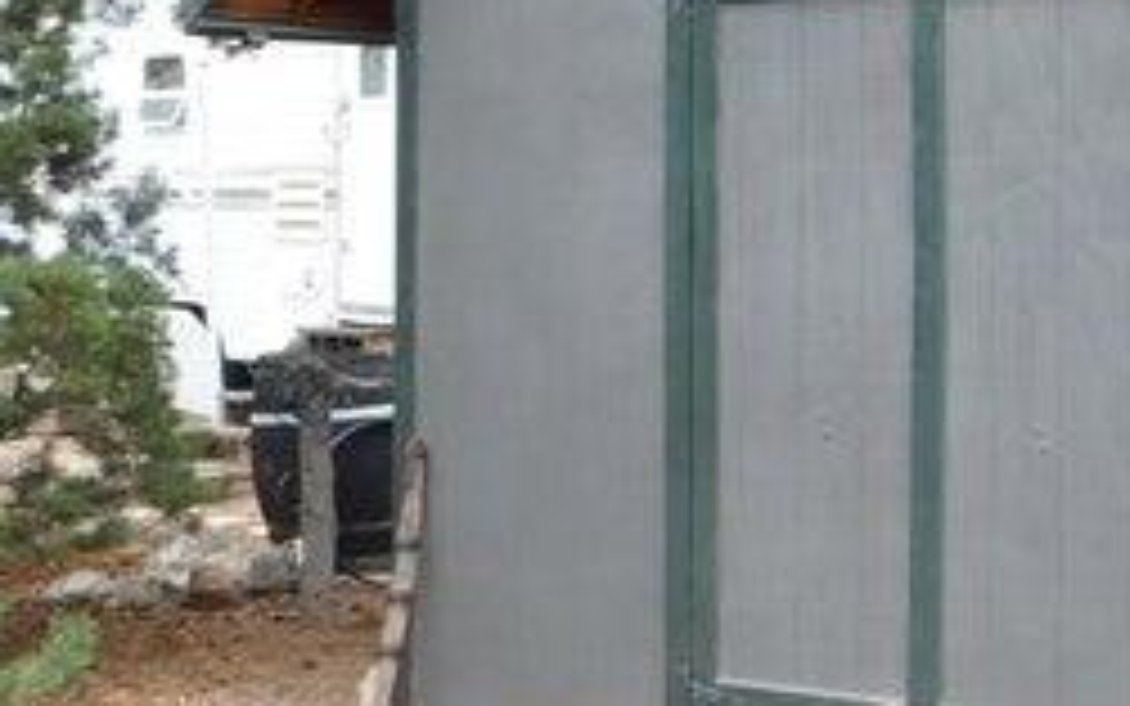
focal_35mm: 83
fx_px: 2557
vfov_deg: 15.7
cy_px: 171
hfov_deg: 22.6
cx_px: 1411
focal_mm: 4
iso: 125
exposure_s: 1/250
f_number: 3
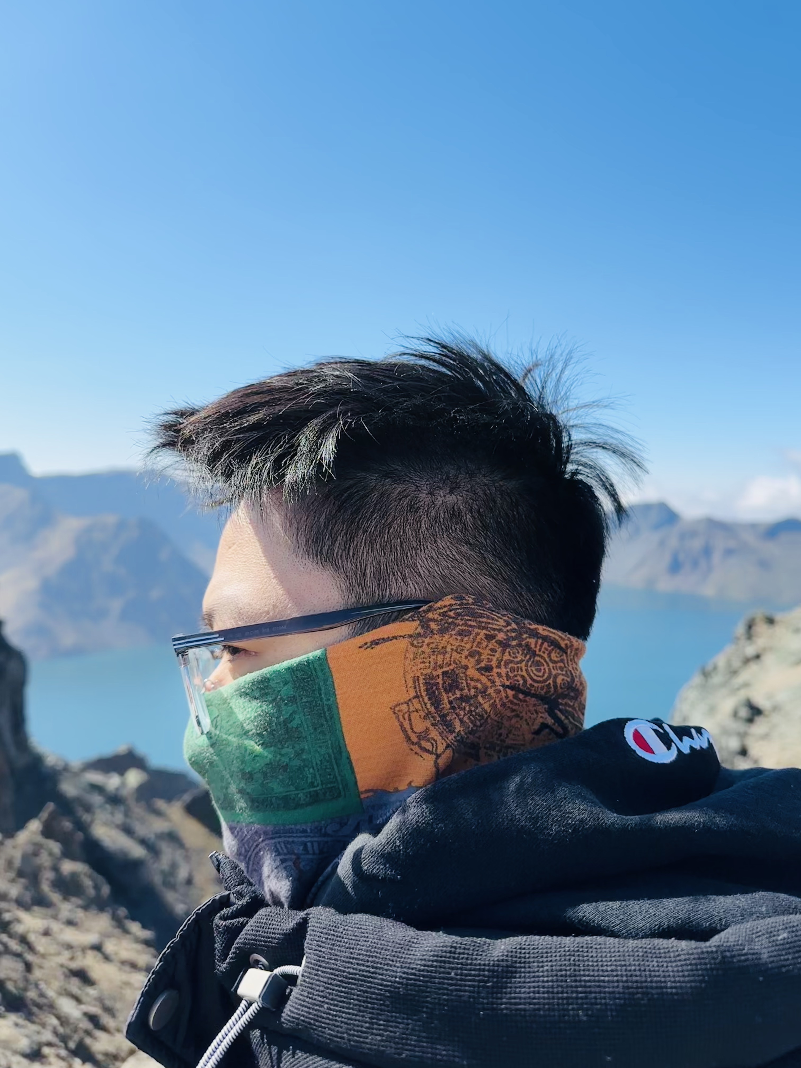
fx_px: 740
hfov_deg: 56.8
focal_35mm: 24
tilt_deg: -3.9
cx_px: 400
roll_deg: -0.3
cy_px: 534
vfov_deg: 71.6
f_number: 1.78
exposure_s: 1/2809
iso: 80
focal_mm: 6.86
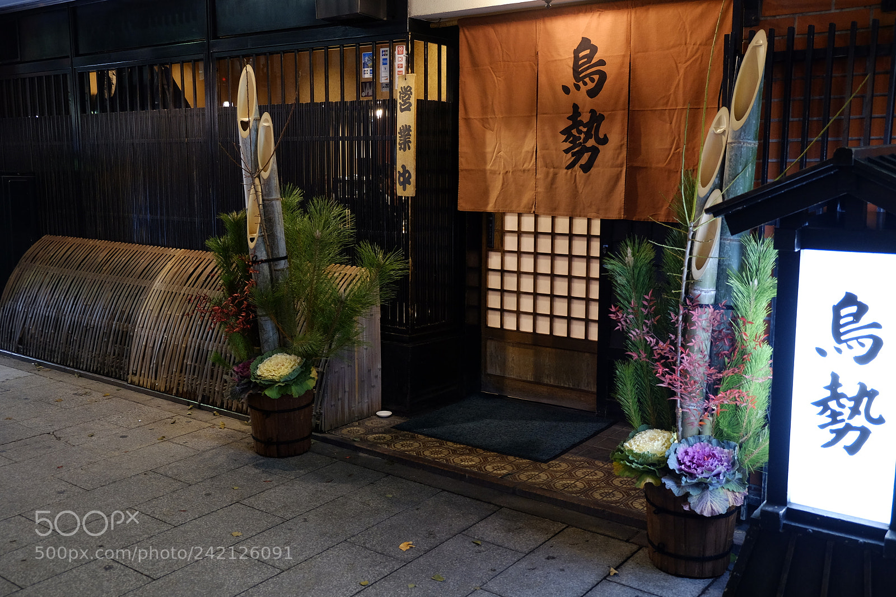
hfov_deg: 54.4
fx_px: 871
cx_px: 448
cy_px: 298
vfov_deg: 37.8
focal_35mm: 35
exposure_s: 1/15
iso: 800
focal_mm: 23.3
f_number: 3.2
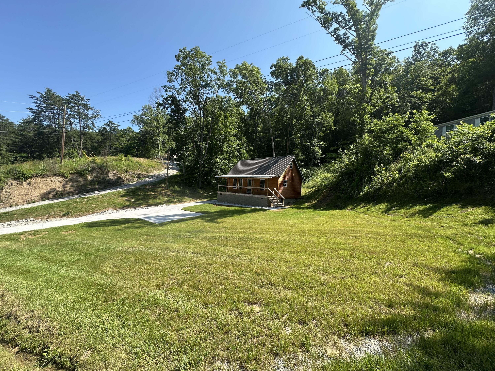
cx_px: 248
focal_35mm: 14
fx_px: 200
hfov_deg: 102.1
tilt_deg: +2.1
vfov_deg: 85.7
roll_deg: -2.5
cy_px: 186
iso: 40
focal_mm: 2.22
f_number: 2.2
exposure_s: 1/725
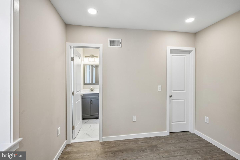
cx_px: 120
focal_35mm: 16
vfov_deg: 73.7
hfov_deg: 96.7
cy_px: 80
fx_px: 107
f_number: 8
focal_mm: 16
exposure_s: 1/80
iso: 800
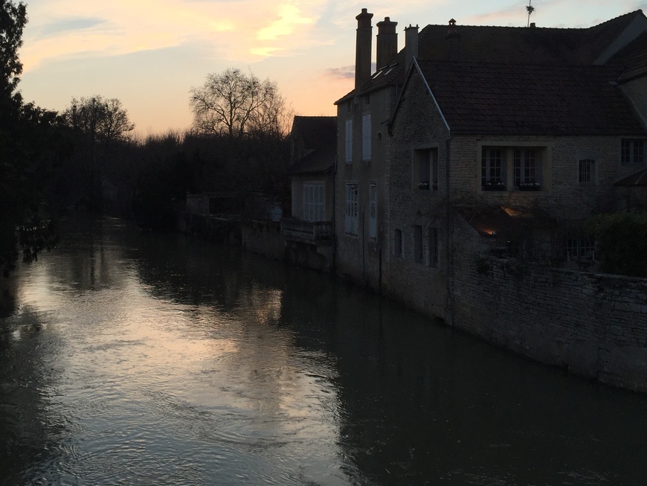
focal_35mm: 40
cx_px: 265
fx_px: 748
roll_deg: +0.3
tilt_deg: +0.1
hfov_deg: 46.6
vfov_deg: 35.8
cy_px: 185
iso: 32
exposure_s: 1/332
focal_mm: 4.15
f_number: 2.2
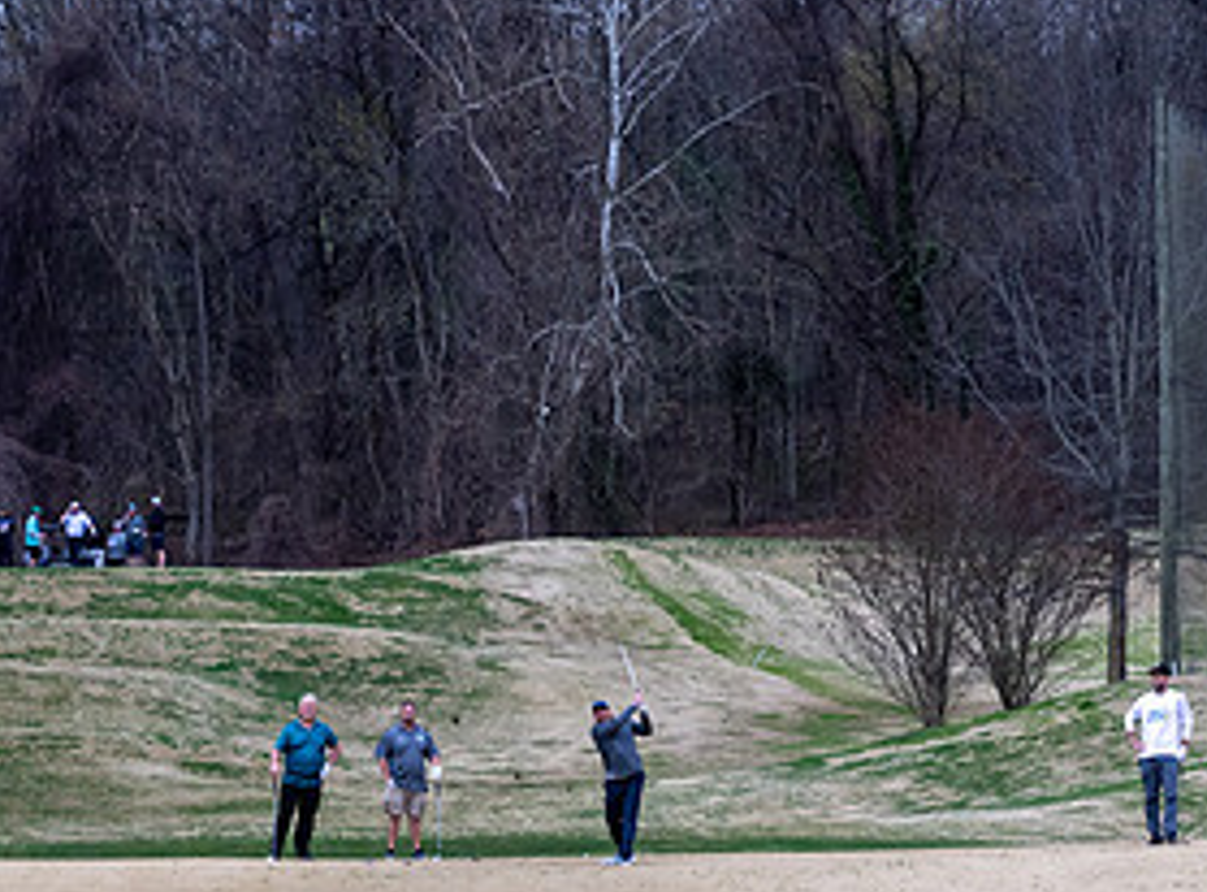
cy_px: 1033
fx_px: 13870
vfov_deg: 3.7
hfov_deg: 5.0
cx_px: 452
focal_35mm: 400
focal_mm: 135
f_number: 3.2
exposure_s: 1/3200
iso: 560
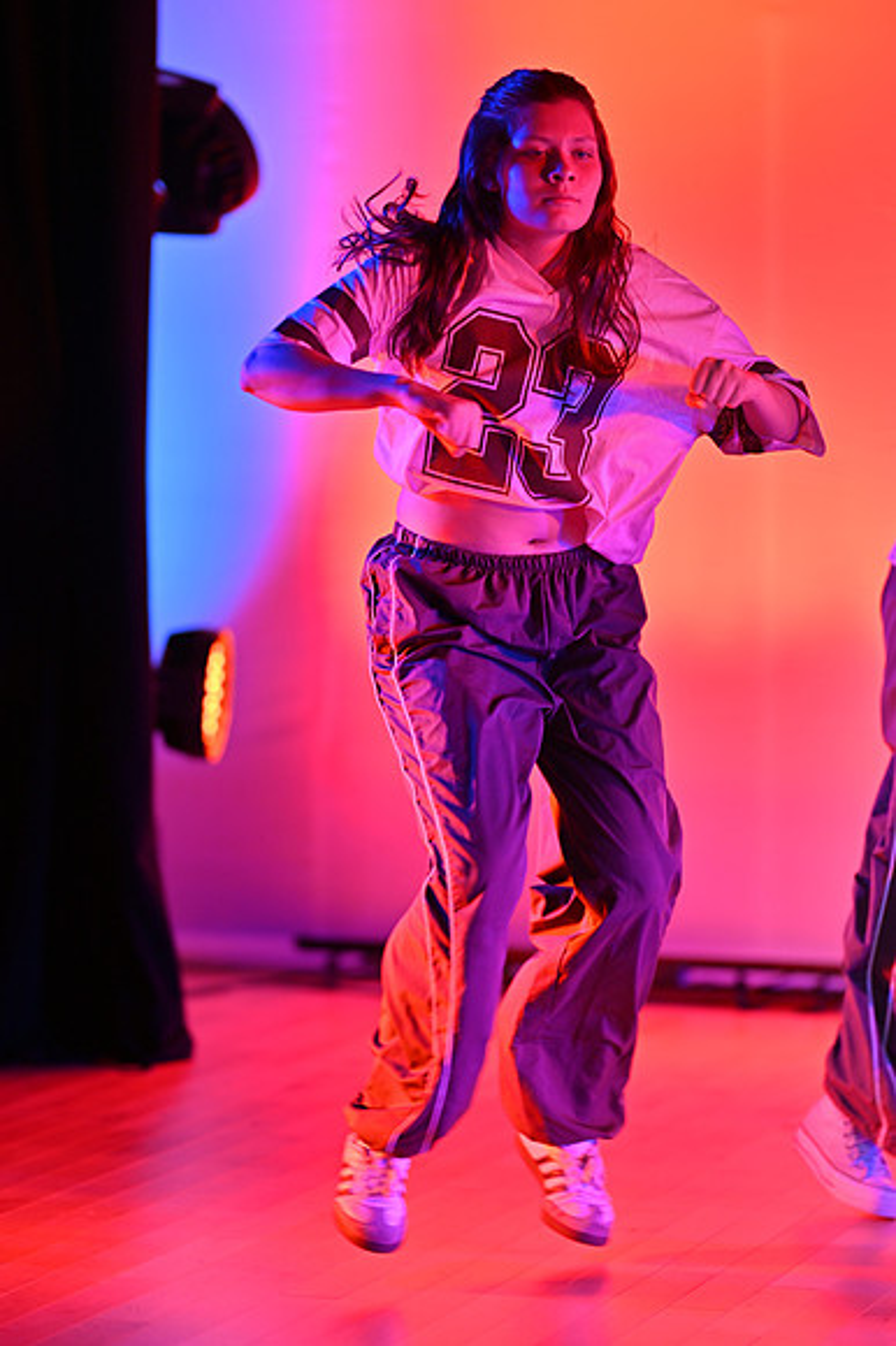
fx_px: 4747
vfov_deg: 16.1
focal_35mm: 127
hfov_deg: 10.8
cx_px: 448
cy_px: 673
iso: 64
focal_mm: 85
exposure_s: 1/400
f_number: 1.2
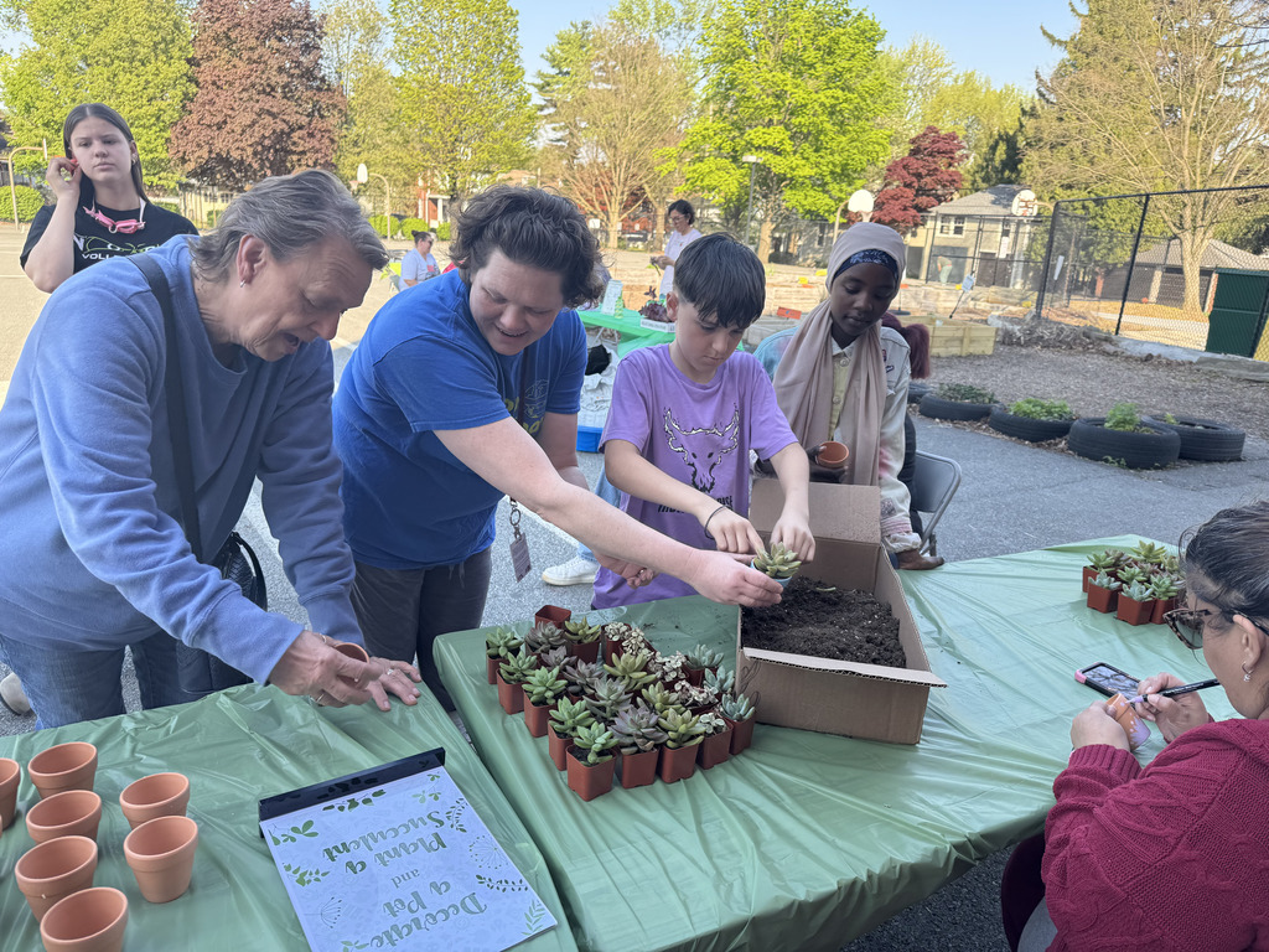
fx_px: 880
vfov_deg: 56.8
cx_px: 634
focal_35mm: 24
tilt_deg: -15.6
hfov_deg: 71.6
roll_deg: -3.1
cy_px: 476
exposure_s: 1/535
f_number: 1.78
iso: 80
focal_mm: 6.76
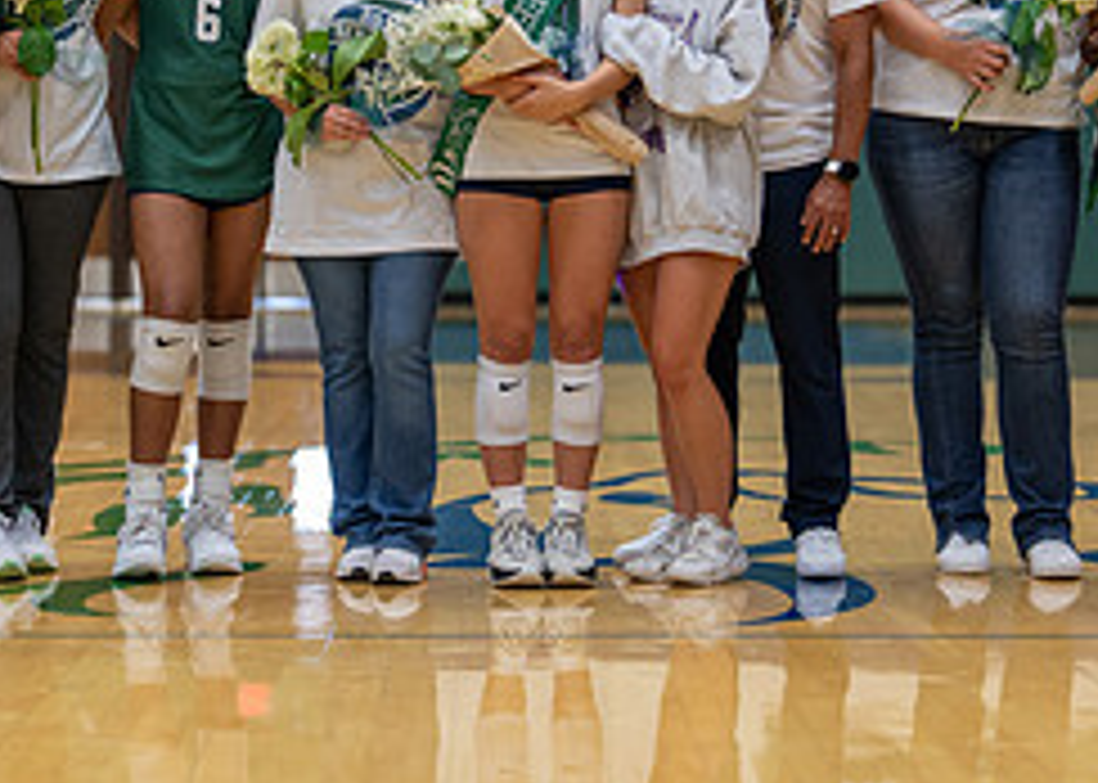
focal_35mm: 131
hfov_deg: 15.3
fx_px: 4083
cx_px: 608
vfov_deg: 10.9
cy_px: 161
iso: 400
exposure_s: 1/320
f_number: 1.2
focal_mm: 50
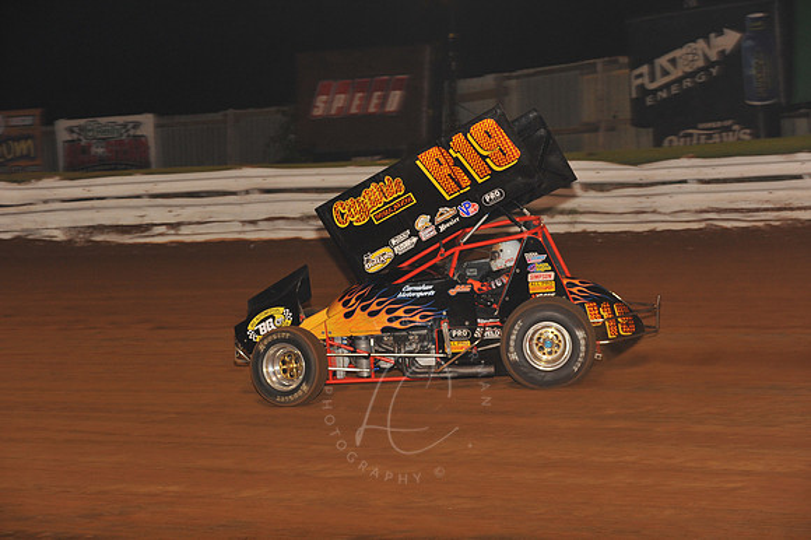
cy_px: 270
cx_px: 406
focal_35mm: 112
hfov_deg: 18.3
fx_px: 2522
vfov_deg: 12.2
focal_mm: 112
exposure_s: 1/320
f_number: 6.3
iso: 1250
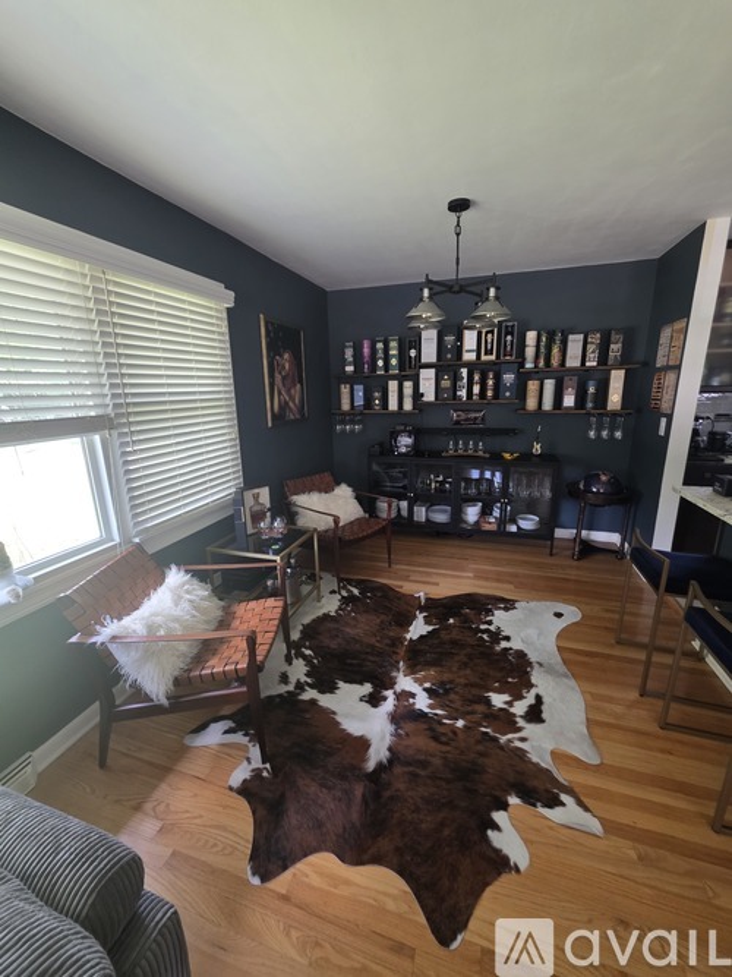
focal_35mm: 13
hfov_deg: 89.9
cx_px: 366
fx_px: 367
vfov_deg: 106.2
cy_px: 488
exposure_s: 1/60
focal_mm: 2.2
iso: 160
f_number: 1.9
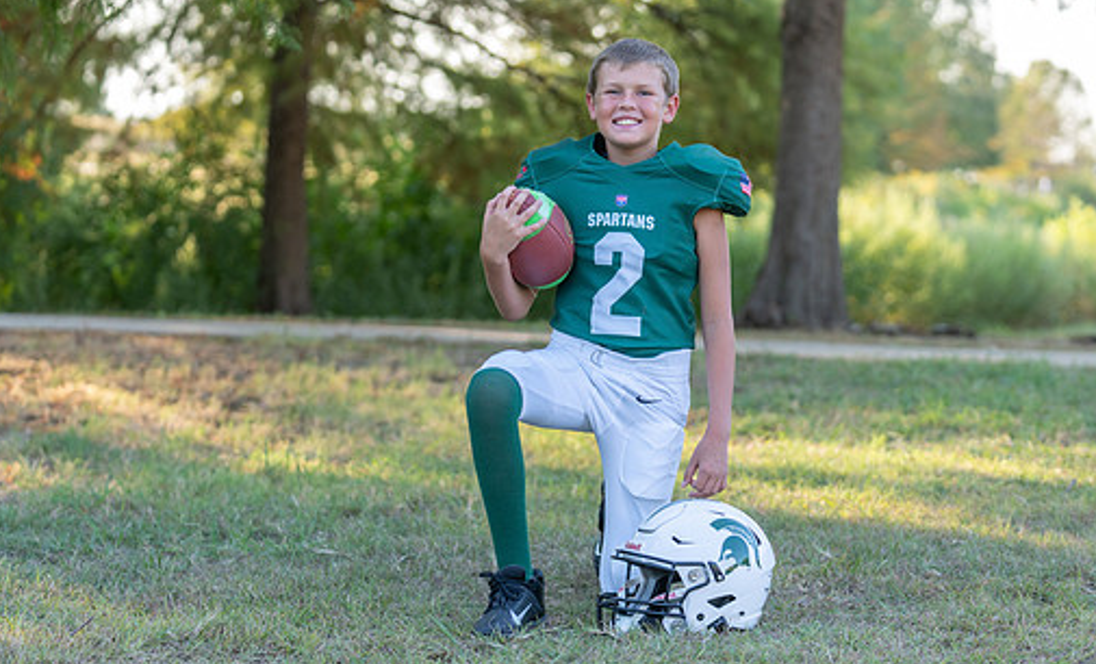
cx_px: 603
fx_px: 2932
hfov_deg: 21.2
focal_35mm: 99
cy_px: 307
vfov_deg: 12.9
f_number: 2.8
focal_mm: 77
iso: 160
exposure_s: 1/320
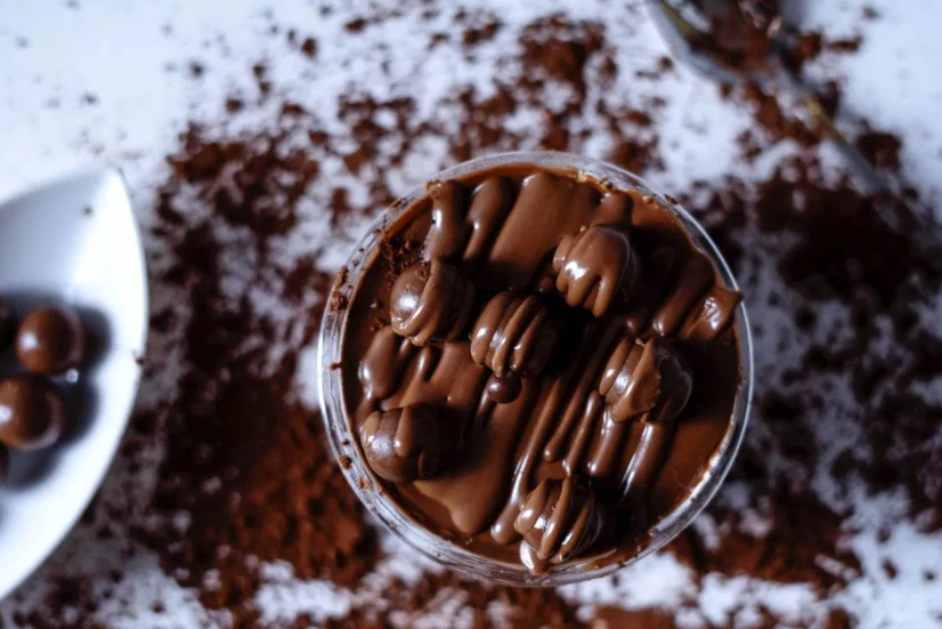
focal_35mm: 62
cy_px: 354
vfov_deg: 21.9
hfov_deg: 32.3
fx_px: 1623
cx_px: 523
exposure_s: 1/160
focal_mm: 50
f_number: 2.5
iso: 400
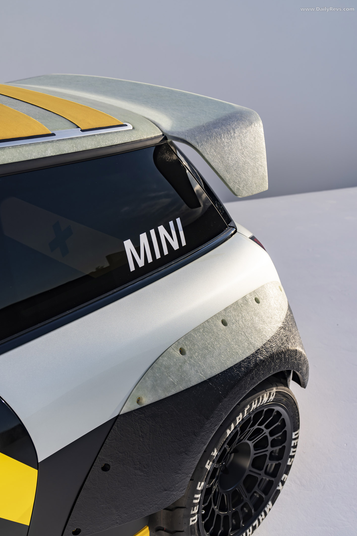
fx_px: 595
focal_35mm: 40
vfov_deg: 48.4
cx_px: 169
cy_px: 286
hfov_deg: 33.4
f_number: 4.5
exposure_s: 1/250
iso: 100
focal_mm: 37
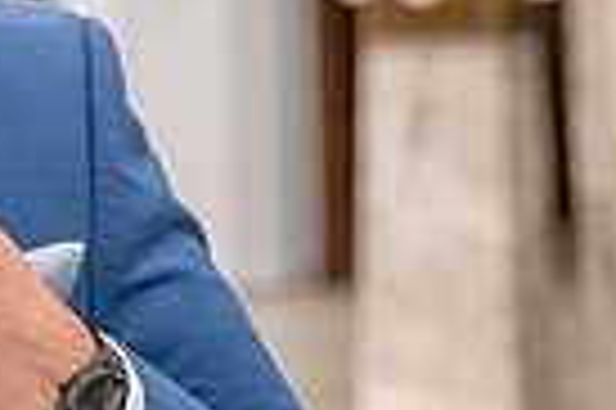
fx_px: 3692
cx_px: -315
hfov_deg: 9.3
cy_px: -83
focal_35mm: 216
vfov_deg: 6.3
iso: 800
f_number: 2.8
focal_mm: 51
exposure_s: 1/160
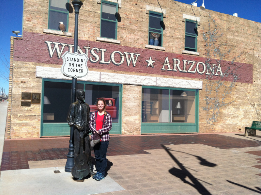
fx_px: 263
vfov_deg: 40.6
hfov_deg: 52.7
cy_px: 98
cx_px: 130
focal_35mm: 35
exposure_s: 1/2000
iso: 80
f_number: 2.8
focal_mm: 3.85
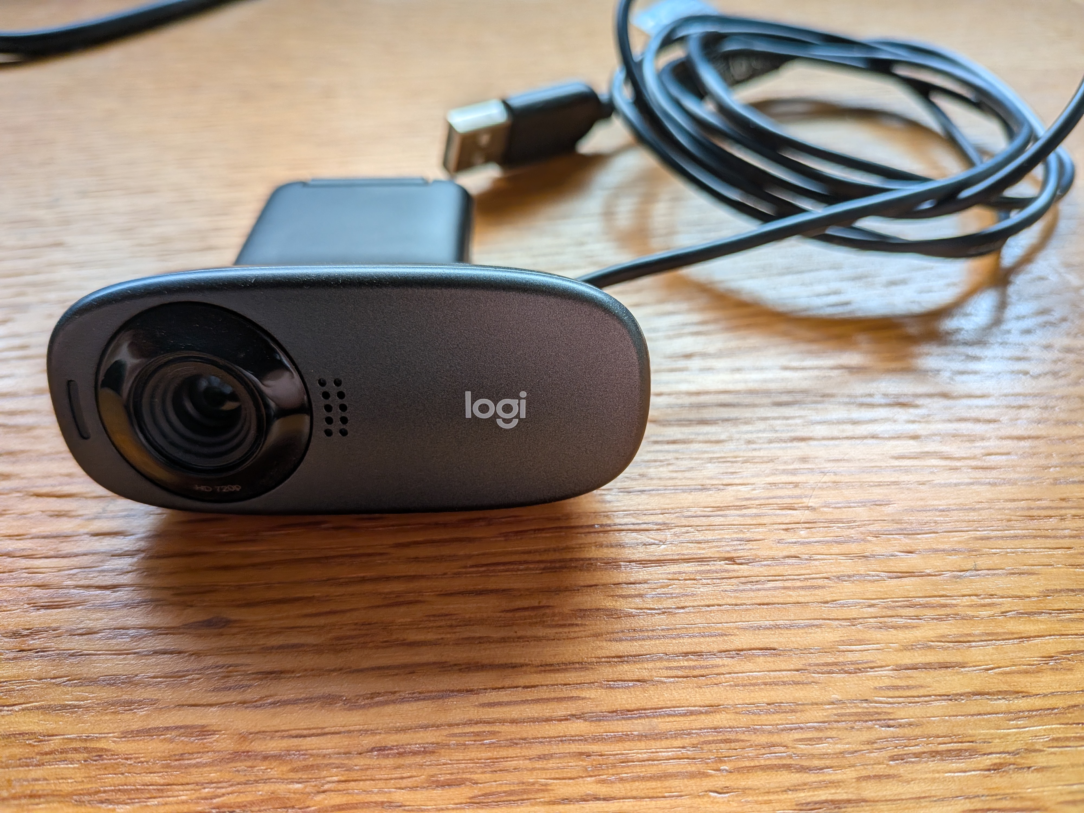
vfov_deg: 56.8
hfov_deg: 71.6
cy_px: 406
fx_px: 752
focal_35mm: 24
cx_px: 542
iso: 26
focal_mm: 4.53
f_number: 1.7
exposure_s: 1/159
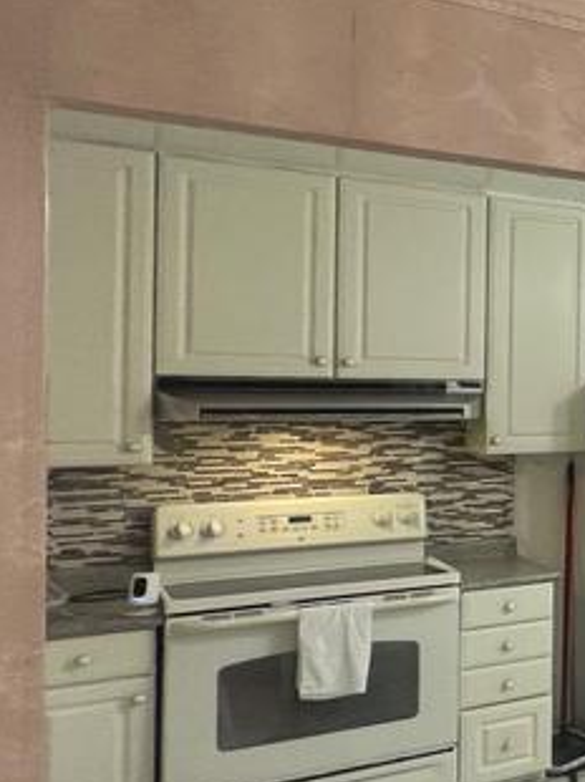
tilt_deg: -1.9
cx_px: 1283
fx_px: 970
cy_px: 394
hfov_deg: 17.2
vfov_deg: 43.9
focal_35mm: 43
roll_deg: -0.8
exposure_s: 1/60
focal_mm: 1.57
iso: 125
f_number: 1.8
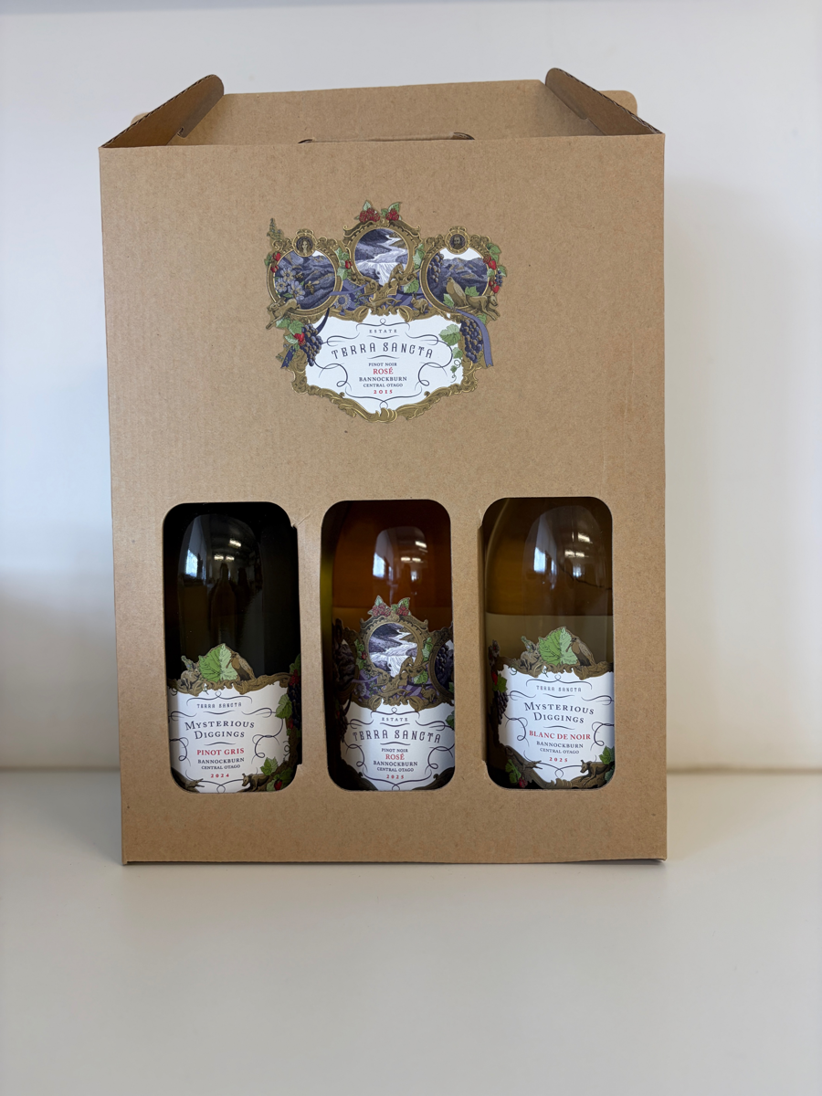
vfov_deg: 67.3
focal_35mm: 26
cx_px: 411
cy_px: 548
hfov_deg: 53.1
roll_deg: +0.0
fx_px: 823
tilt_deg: -2.1
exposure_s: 1/100
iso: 80
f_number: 1.6
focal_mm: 5.96
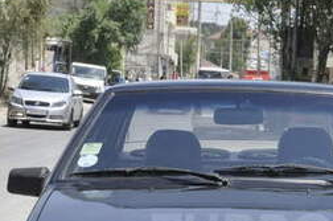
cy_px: 234
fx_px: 1449
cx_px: 287
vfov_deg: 8.6
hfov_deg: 13.0
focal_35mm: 157
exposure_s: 1/500
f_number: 11
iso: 800
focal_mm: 40
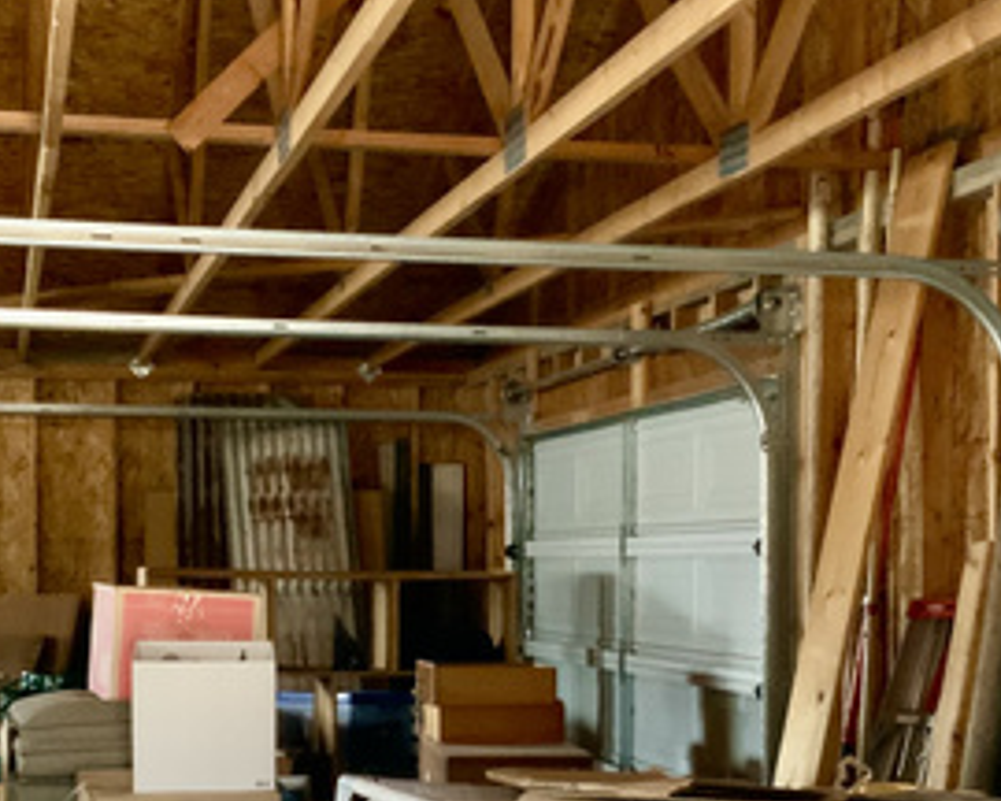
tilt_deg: -1.0
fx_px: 1985
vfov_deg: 22.6
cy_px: 601
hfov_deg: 28.3
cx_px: 449
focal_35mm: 67
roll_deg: -0.2
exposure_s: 1/30
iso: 400
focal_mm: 3
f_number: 1.8
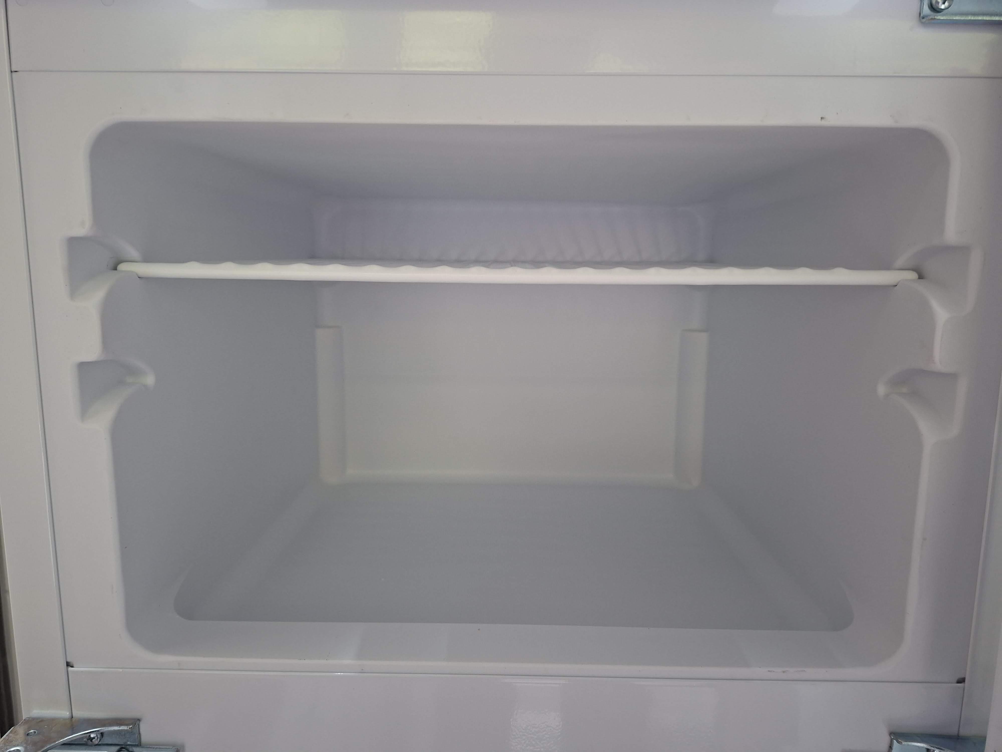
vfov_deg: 58.9
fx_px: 666
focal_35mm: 23
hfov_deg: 73.9
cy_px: 376
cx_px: 501
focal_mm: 5.54
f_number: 1.8
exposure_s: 1/33
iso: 400
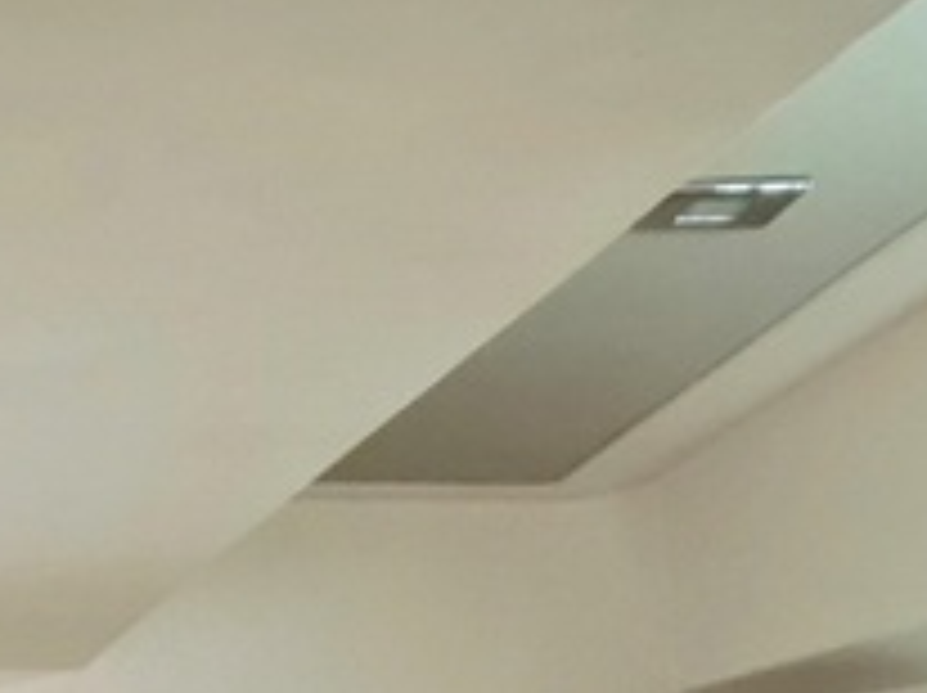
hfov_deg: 19.5
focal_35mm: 87
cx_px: -472
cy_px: 2115
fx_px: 2327
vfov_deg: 10.8
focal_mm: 2.16
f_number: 2.2
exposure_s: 1/33.3
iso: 320
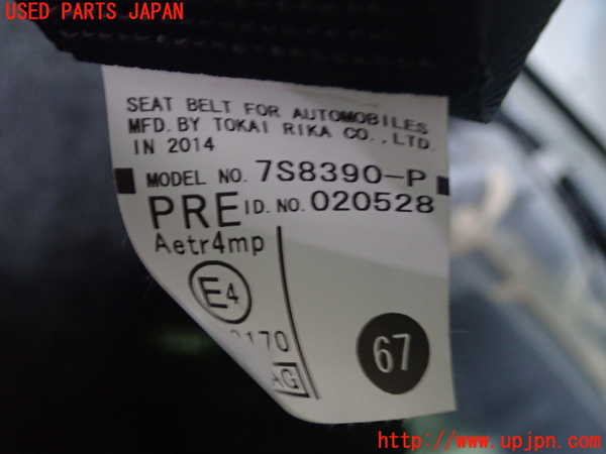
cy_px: 227
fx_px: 875
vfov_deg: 29.1
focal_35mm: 50
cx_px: 303
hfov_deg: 38.2
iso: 800
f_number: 3.2
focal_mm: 9.01
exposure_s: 1/13
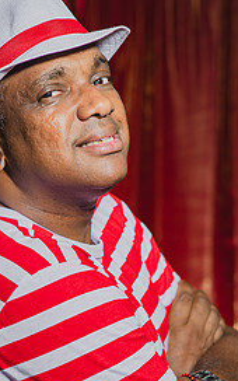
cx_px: 93
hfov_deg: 9.2
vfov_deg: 14.6
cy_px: 248
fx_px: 1484
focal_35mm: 143
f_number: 3.2
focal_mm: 85
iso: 125
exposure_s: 1/200
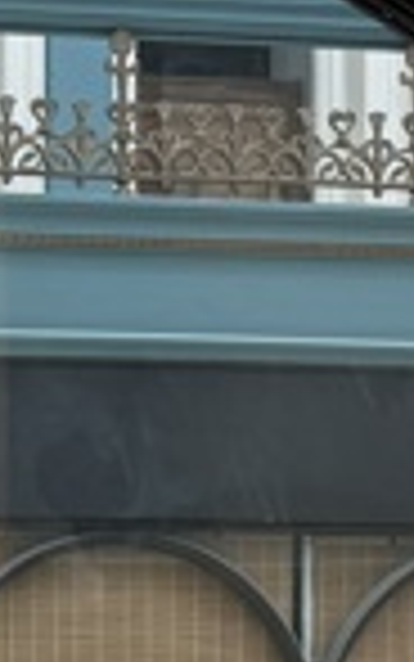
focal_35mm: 177
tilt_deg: -0.6
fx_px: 3192
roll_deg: +0.7
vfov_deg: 11.4
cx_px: -1071
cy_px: 968
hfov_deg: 6.4
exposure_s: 1/100
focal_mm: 6.76
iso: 50
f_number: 1.78
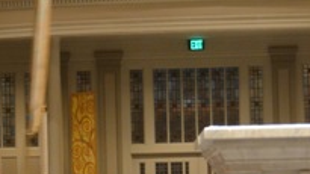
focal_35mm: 235
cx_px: 45
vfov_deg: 5.2
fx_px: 1930
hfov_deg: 9.2
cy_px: 101
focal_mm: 48
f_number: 4.5
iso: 1600
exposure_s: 1/13
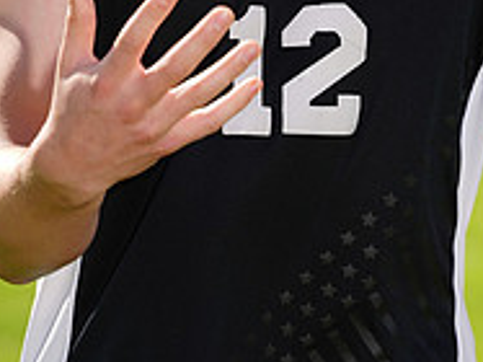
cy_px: -186
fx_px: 13470
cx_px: 169
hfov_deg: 2.1
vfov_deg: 1.5
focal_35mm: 966
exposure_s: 1/200
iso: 64
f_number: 6.3
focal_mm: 324
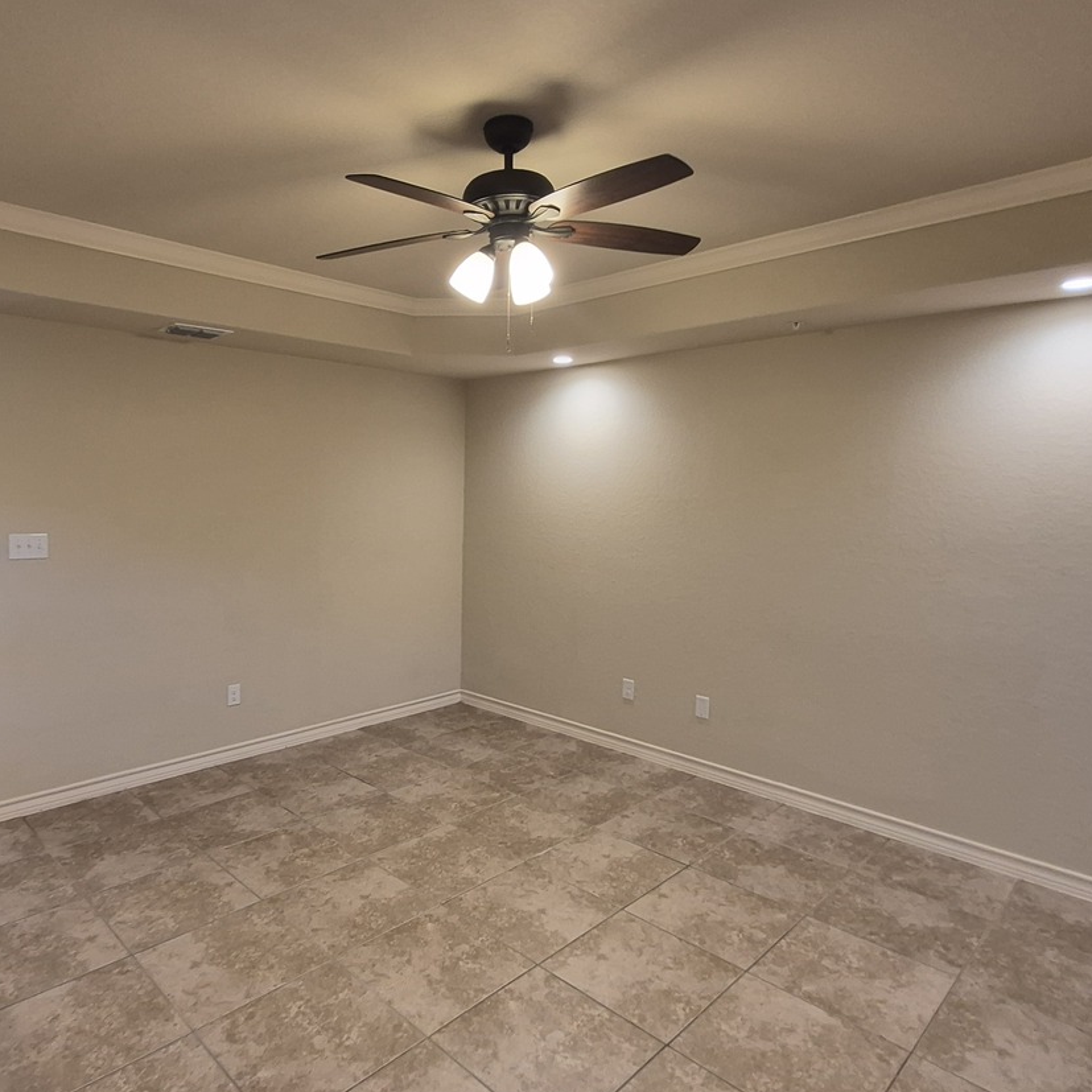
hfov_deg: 74.5
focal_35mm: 20
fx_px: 714
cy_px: 544
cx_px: 474
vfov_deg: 74.8
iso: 250
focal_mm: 1.74
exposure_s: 1/60
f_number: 2.2
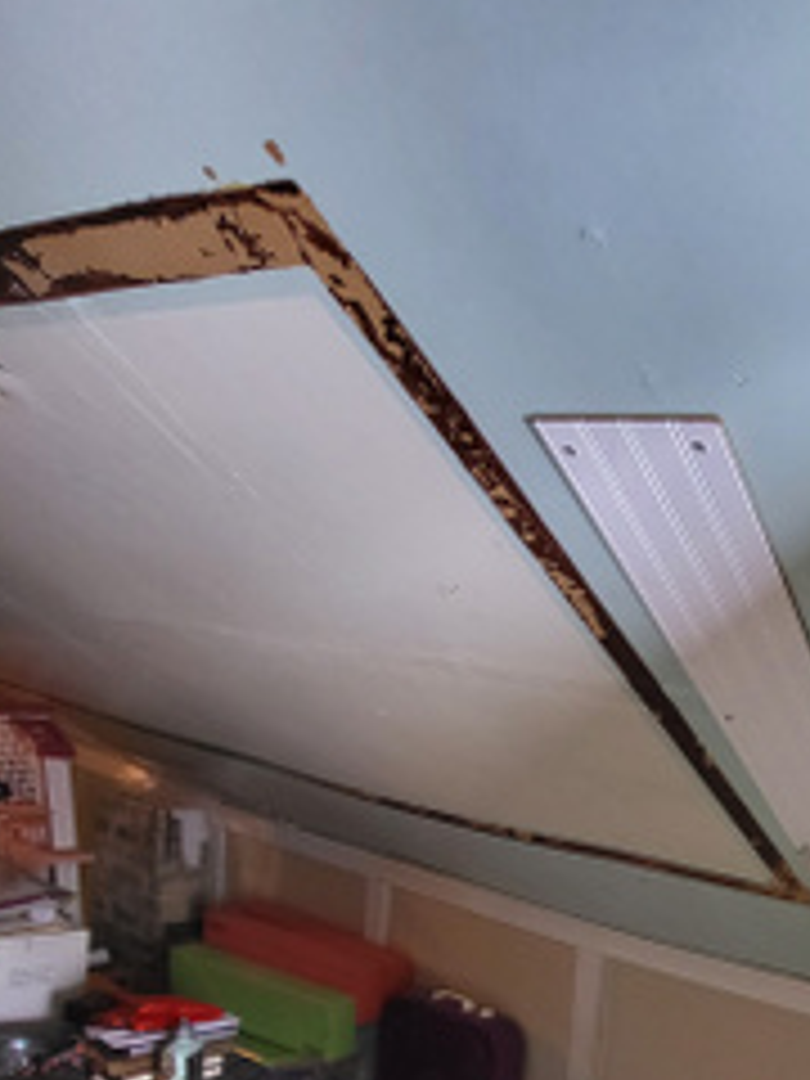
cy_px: 860
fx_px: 811
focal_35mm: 26
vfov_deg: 61.9
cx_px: 778
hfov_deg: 46.0
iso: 320
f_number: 2.2
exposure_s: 1/60
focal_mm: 1.74
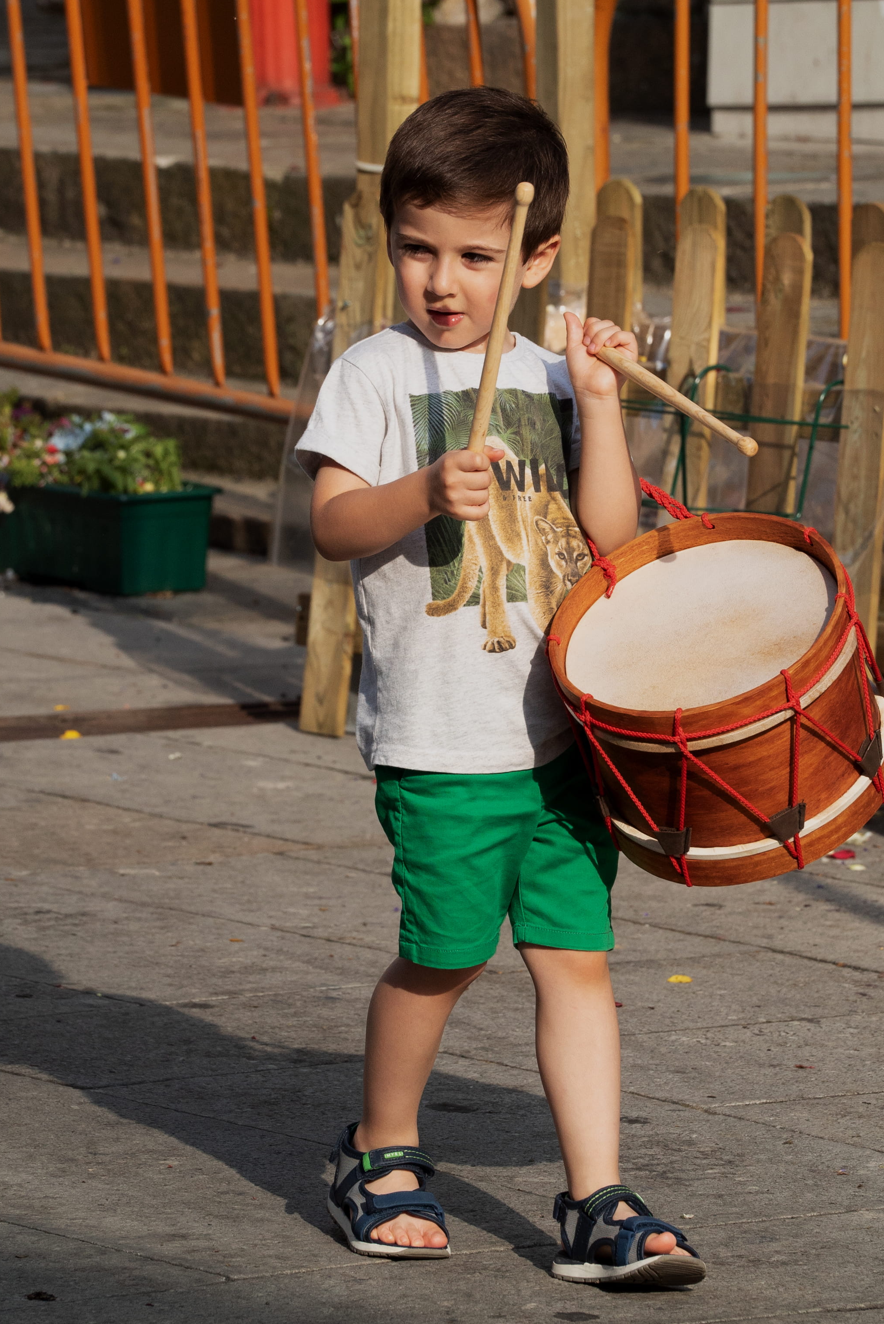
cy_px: 596
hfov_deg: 4.9
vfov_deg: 7.4
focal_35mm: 278
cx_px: 582
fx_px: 10226
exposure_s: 1/1000
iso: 1250
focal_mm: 200
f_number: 11
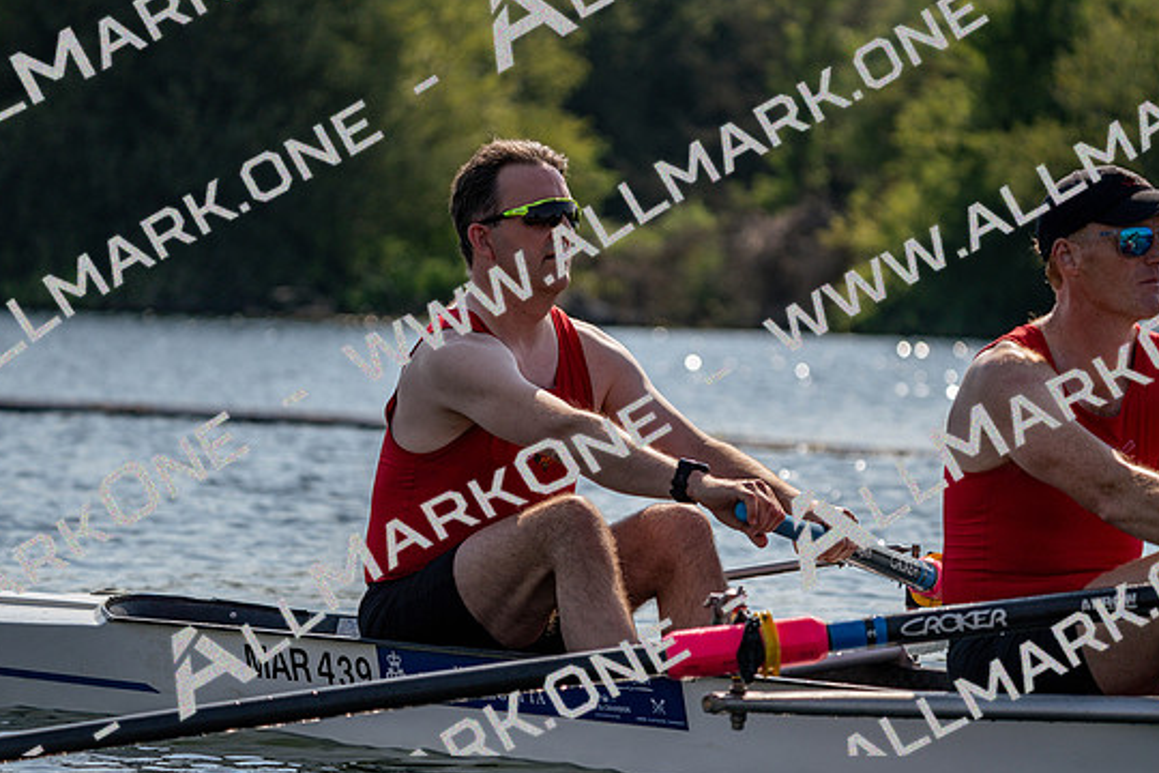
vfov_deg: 6.4
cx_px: 607
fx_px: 6921
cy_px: 388
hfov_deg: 9.6
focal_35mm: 215
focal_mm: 200
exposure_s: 1/1600
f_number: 5.6
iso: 125
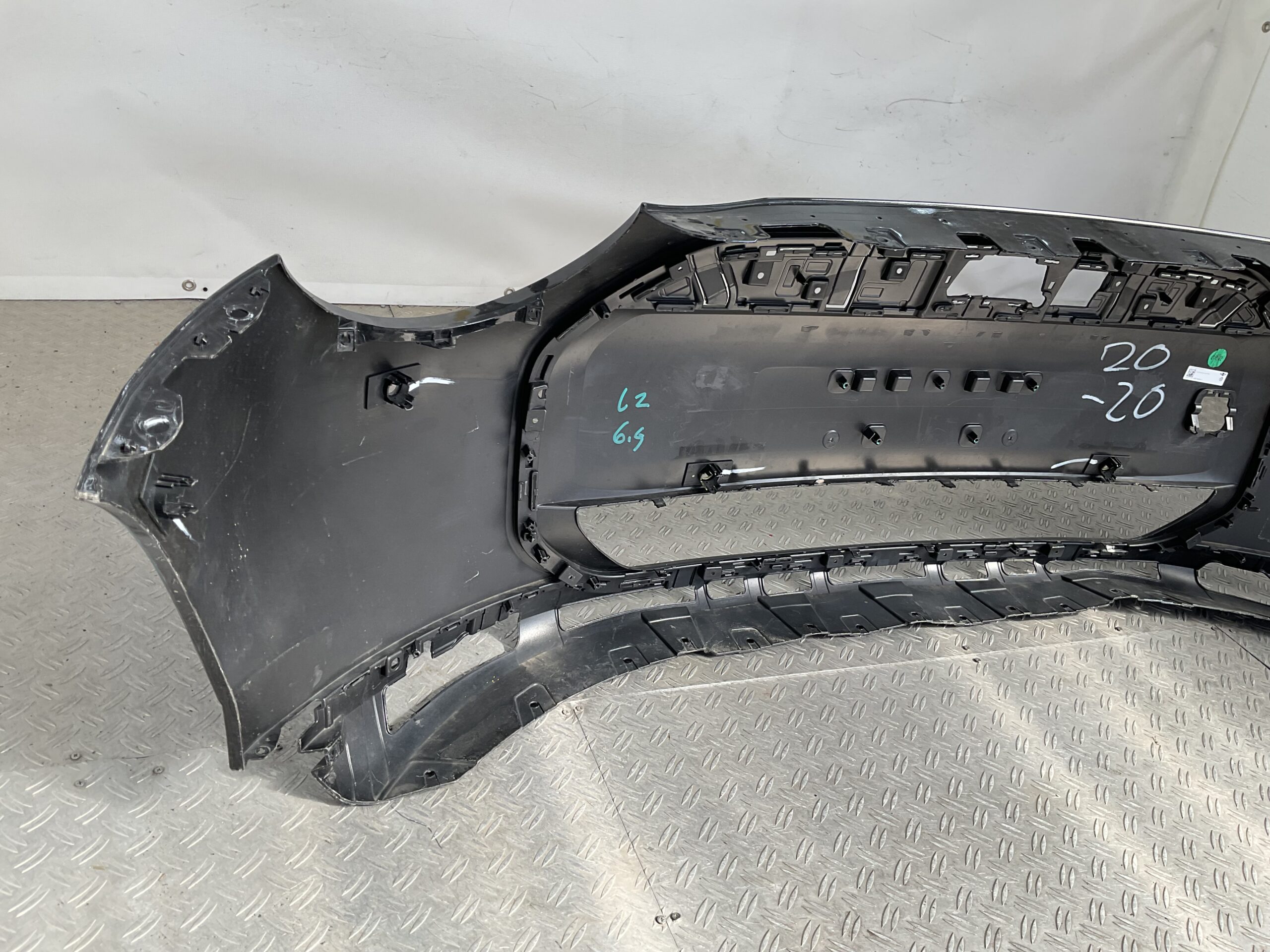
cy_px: 476
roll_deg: -12.7
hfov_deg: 61.7
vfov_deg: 48.2
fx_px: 1064
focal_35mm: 29
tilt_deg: -27.3
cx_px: 635
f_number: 1.8
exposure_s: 1/273
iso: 16
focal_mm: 3
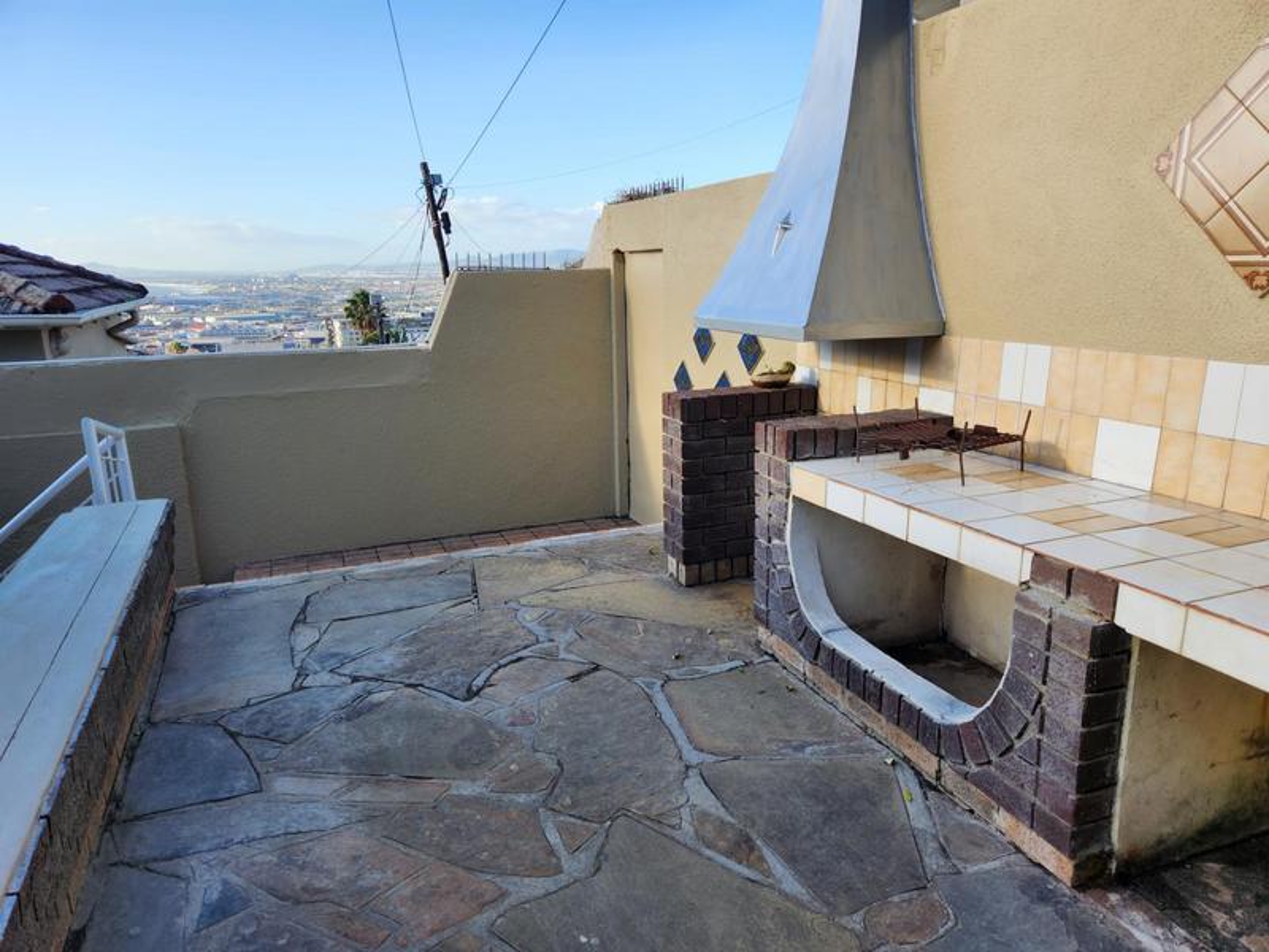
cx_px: 634
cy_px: 476
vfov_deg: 58.9
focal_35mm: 23
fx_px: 843
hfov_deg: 73.9
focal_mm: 5.4
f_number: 1.8
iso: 20
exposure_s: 1/582
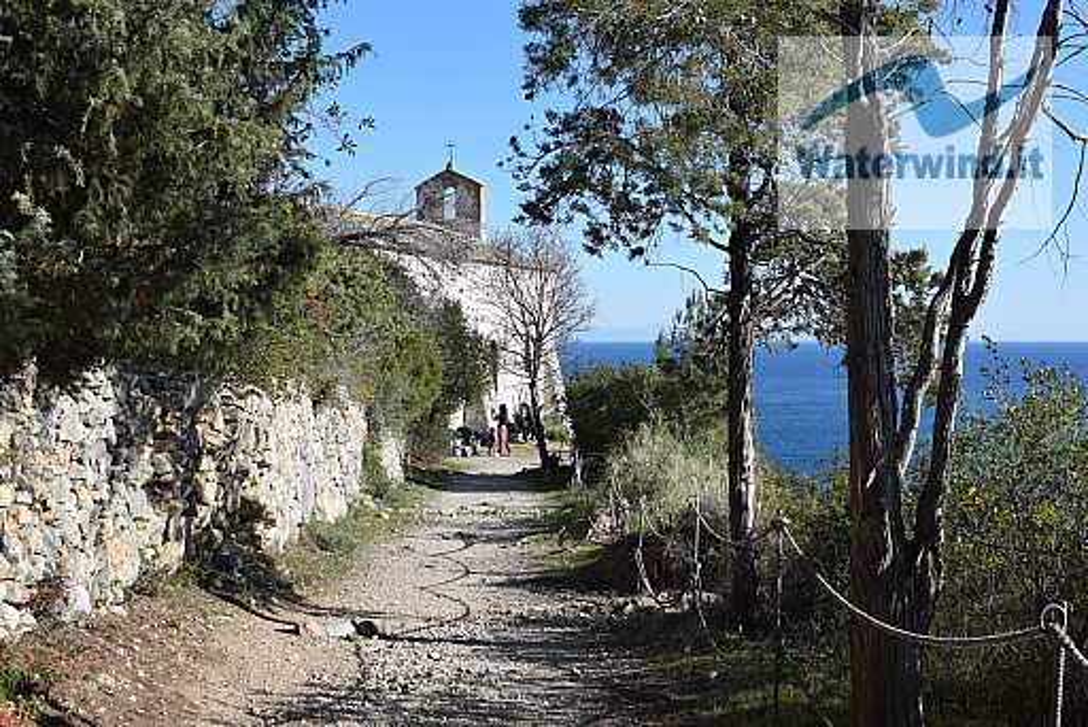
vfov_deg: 30.9
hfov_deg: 44.9
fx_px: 1315
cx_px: 544
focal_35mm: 44
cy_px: 364
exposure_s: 1/320
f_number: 10
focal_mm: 29
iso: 200
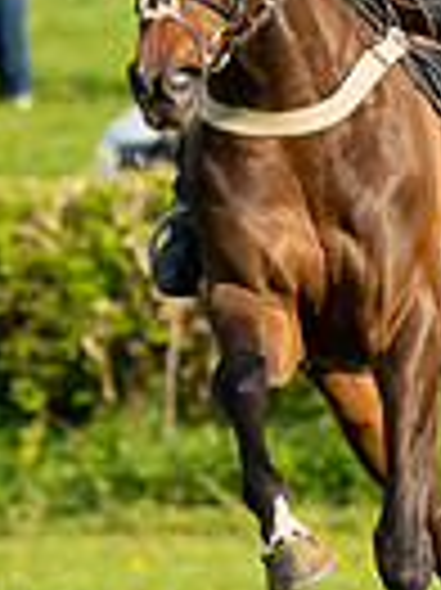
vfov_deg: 1.4
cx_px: 368
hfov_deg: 1.0
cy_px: 252
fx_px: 24892
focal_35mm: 1463
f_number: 5
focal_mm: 175
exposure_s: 1/2000
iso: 400
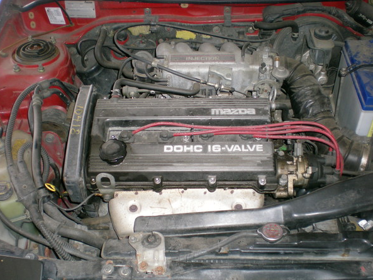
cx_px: 194
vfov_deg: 35.1
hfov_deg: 45.8
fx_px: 442
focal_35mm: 41
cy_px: 149
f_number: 3.1
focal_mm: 6.3
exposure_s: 1/60
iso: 122
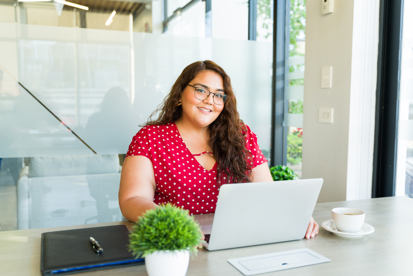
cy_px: 138
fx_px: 390
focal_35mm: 34
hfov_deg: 55.8
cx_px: 206
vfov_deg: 38.9
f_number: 2.8
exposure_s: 1/100
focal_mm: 34
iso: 400
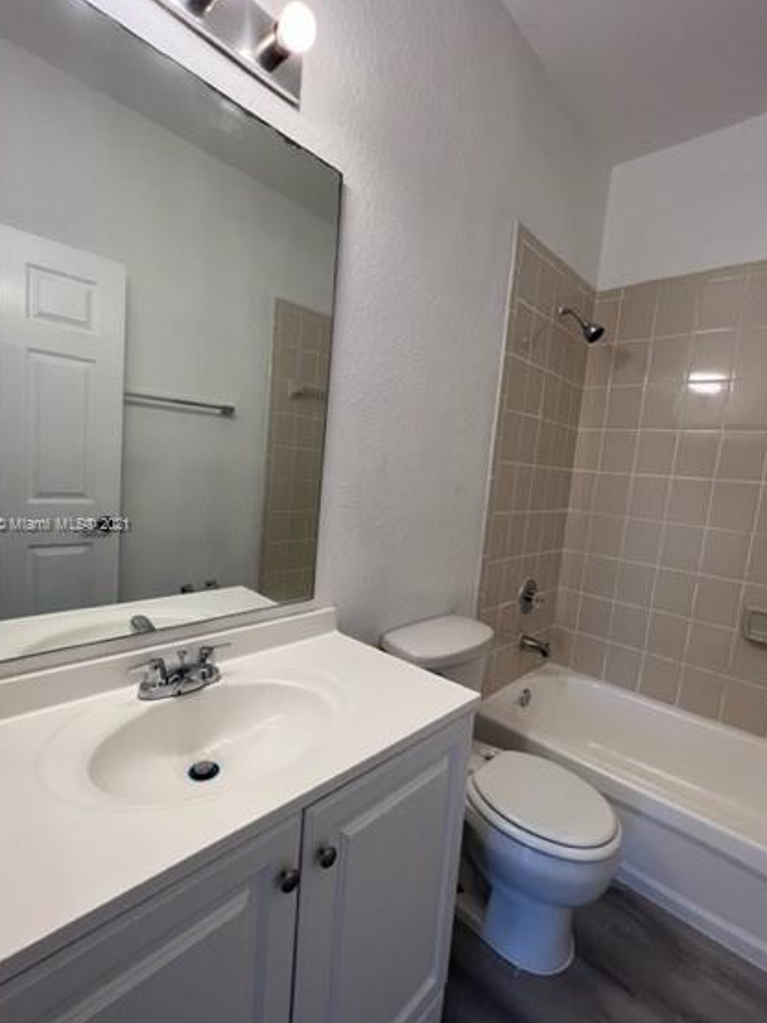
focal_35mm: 15
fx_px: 443
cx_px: 361
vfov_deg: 98.2
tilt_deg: -7.0
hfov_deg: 81.6
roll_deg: -4.6
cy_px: 525
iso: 64
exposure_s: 1/122
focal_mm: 1.57
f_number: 1.8
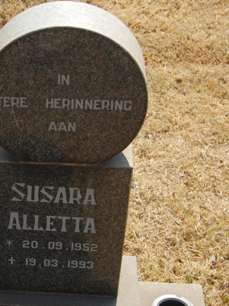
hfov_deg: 16.8
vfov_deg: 22.7
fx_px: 758
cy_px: 174
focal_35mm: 86
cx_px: 7
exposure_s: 1/500
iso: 400
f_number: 7.1
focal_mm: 32
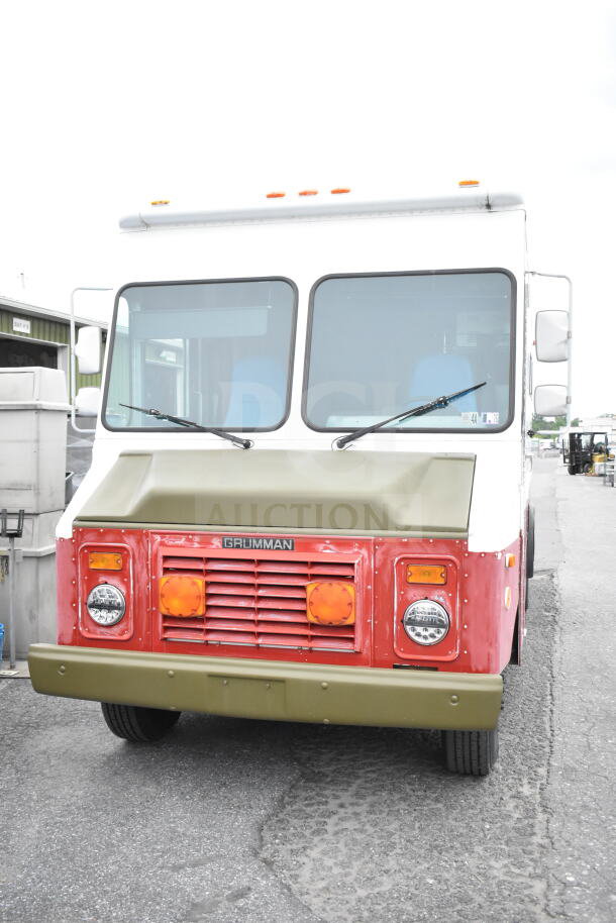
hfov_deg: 38.4
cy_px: 462
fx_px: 885
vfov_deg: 55.1
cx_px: 308
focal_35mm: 34
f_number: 3.8
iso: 2800
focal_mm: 23
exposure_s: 1/4000
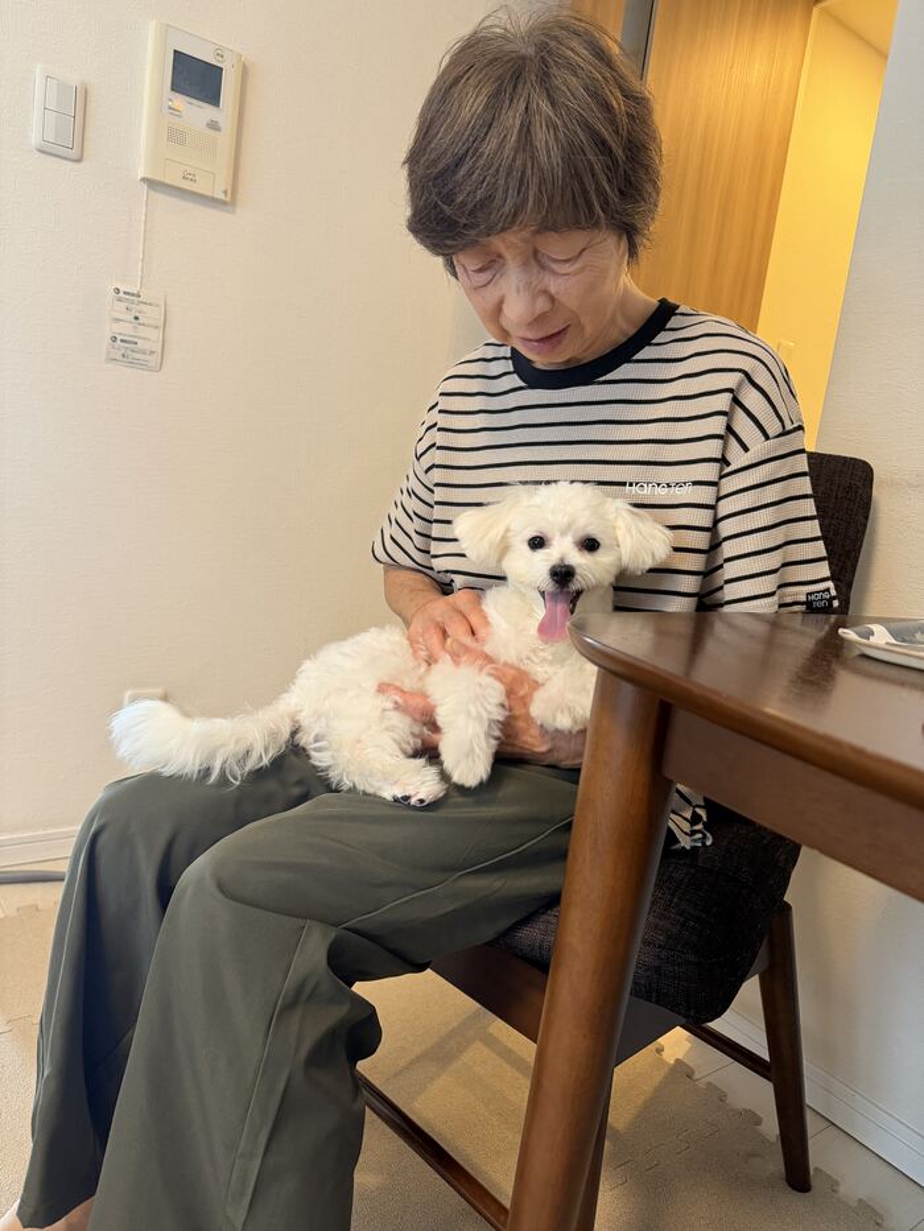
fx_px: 854
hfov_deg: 56.8
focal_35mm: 24
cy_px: 616
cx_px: 462
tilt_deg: -6.8
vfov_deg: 71.6
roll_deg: -9.1
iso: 320
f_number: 1.78
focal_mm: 6.76
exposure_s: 1/50
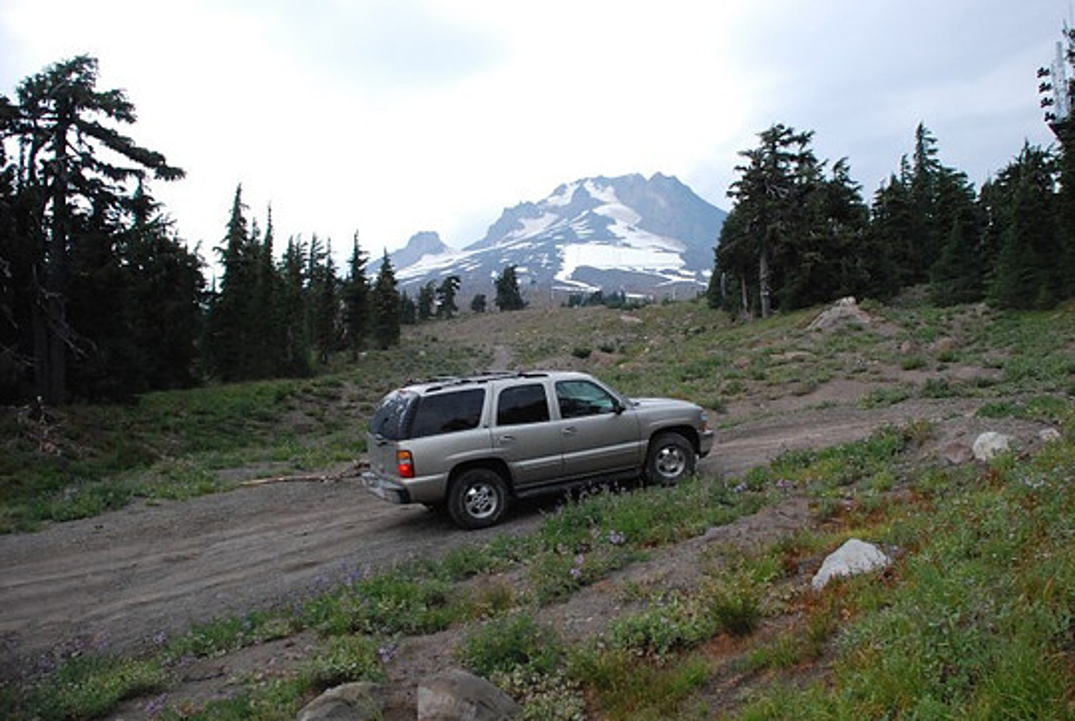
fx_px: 867
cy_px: 383
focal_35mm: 29
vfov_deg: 45.1
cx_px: 575
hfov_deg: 63.5
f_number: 4
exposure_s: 1/4000
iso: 1600
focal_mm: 18
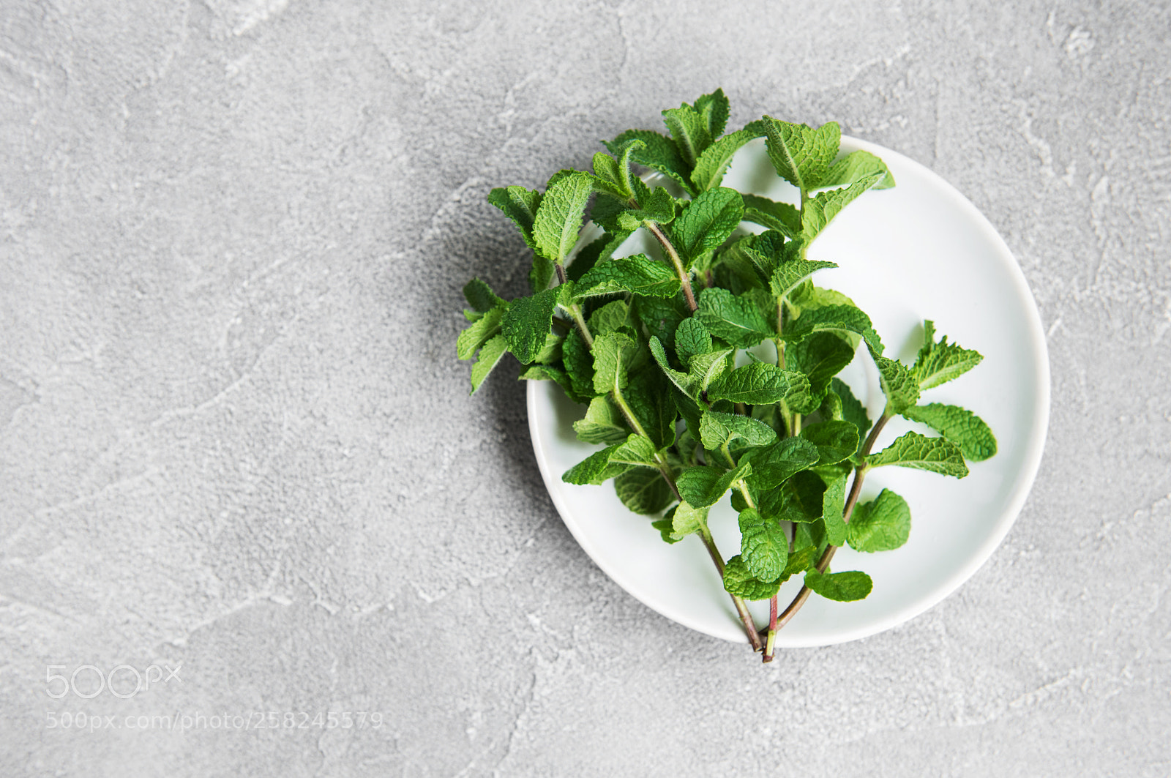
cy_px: 389
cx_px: 586
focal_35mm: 44
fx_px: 1430
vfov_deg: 30.4
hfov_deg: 44.5
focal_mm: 44
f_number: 5
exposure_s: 1/100
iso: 320
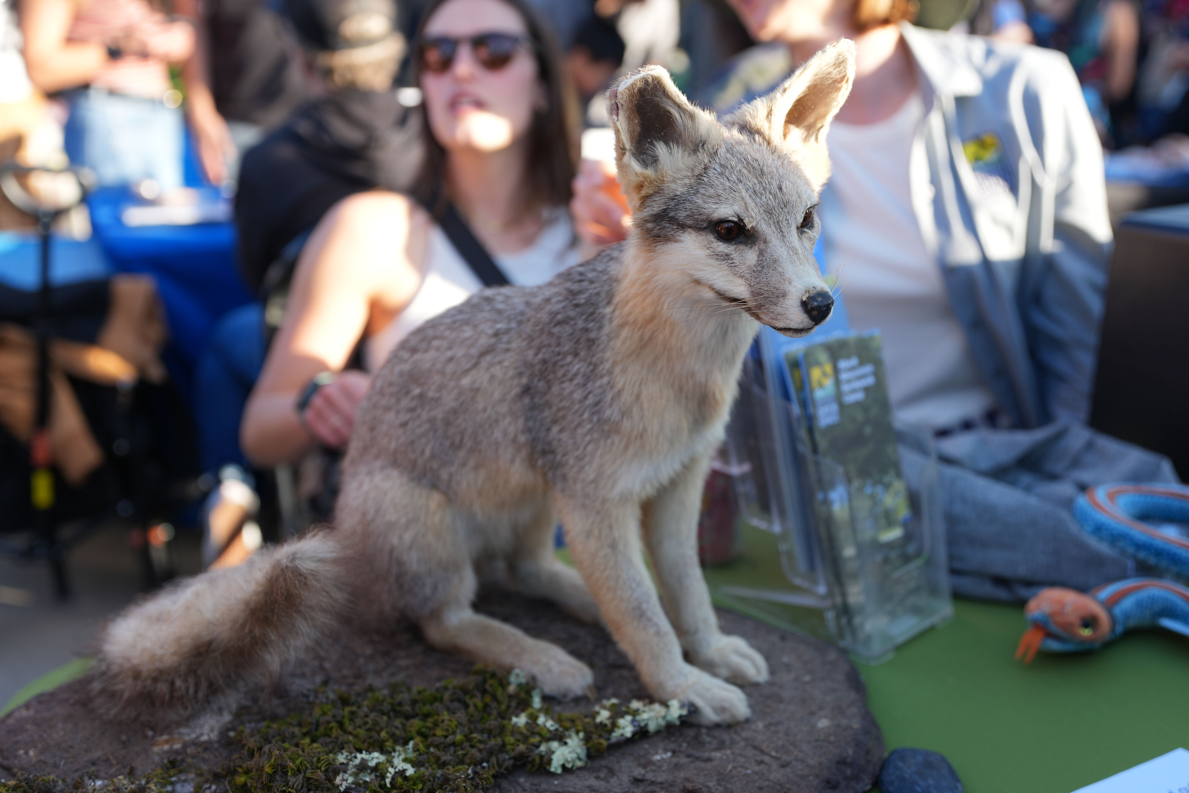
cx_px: 594
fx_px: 1156
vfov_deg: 37.9
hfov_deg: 54.4
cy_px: 396
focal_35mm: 35
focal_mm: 35
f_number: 2.8
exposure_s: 1/320
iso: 160
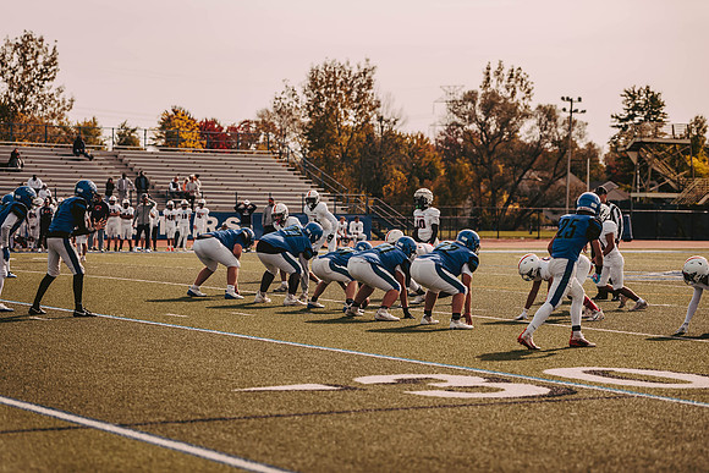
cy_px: 236
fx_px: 1812
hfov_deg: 22.1
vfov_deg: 14.9
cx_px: 354
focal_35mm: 92
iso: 160
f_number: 2.8
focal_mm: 92
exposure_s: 1/2500
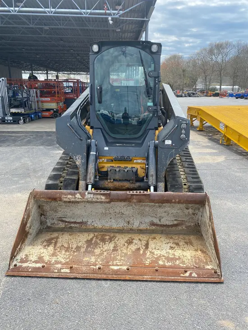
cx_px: 124
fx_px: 248
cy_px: 165
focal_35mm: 26
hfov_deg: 53.1
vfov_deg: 67.3
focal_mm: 4.25
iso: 32
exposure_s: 1/1362
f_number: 1.8
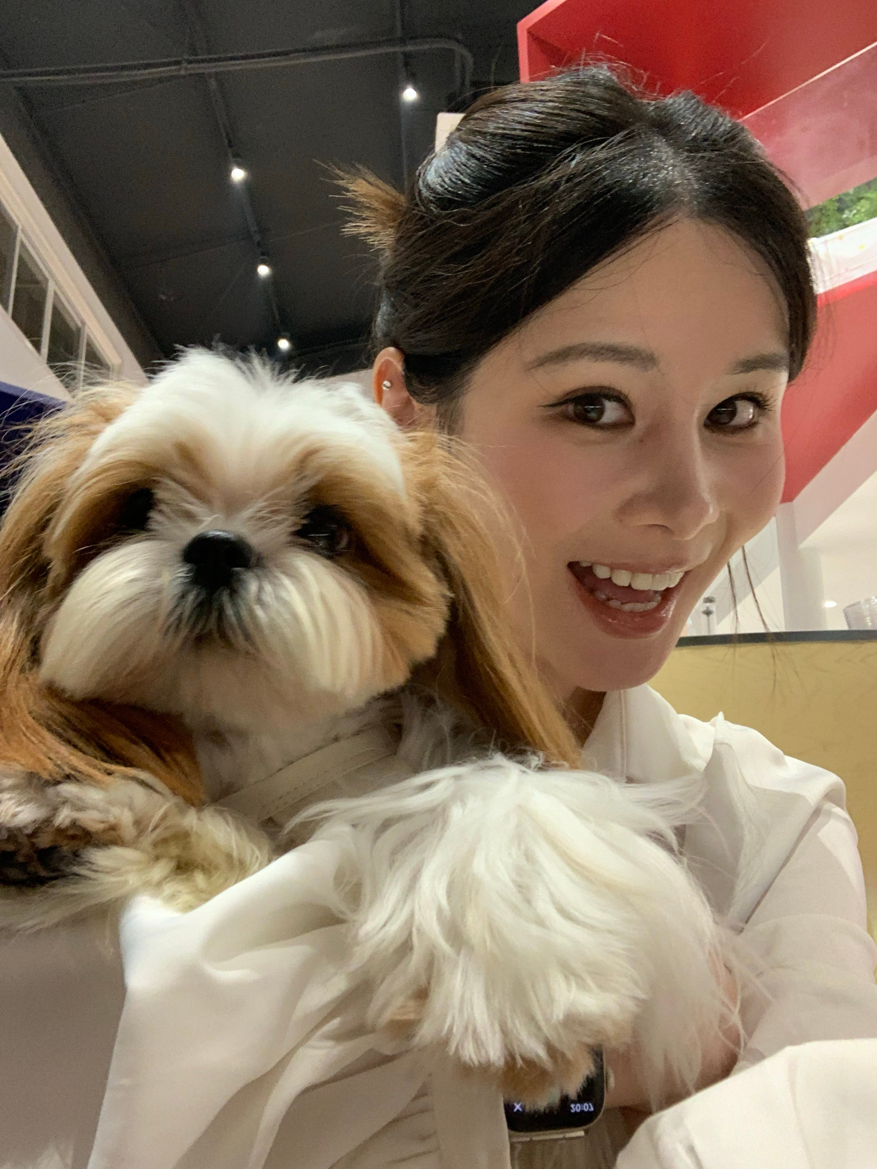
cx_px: 438
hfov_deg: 44.2
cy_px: 584
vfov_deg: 56.8
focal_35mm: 32
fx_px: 1081
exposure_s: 1/44
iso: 320
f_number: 2.2
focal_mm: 2.87
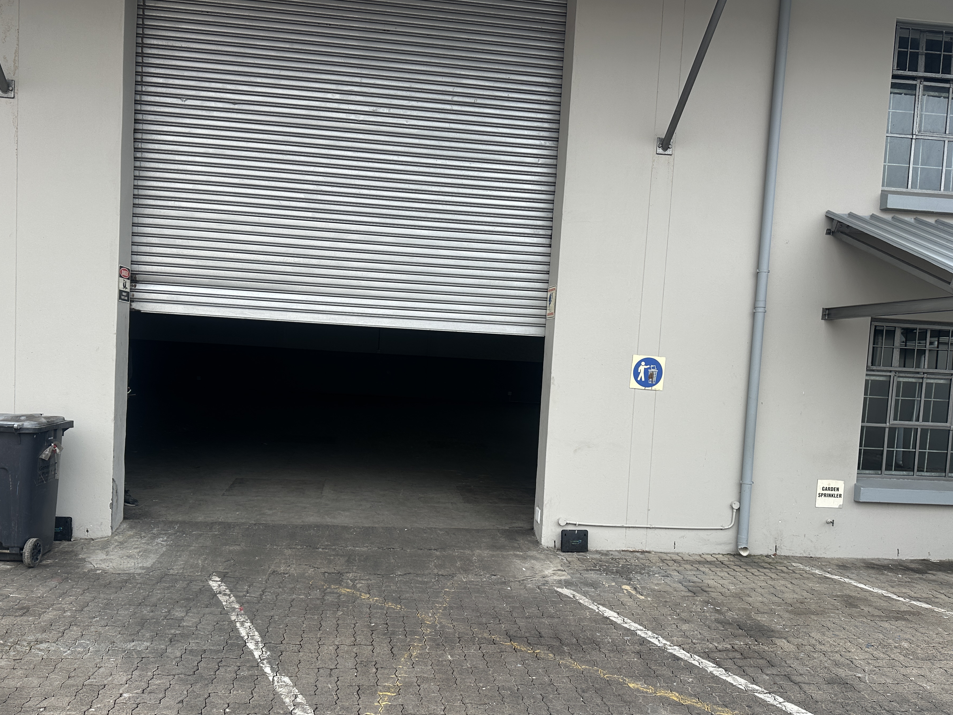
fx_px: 743
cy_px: 396
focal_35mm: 27
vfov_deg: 51.3
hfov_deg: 65.2
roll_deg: -2.5
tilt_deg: -2.1
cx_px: 432
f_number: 1.78
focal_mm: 6.86
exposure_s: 1/1040
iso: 80
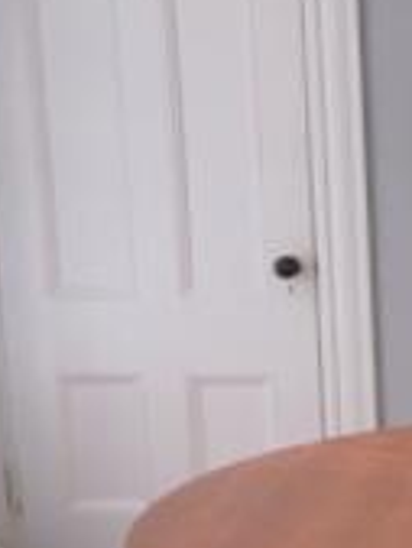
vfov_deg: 17.5
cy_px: 548
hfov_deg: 12.6
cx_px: 678
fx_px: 1743
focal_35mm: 110
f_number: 2.2
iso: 25
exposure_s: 1/40
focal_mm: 4.15
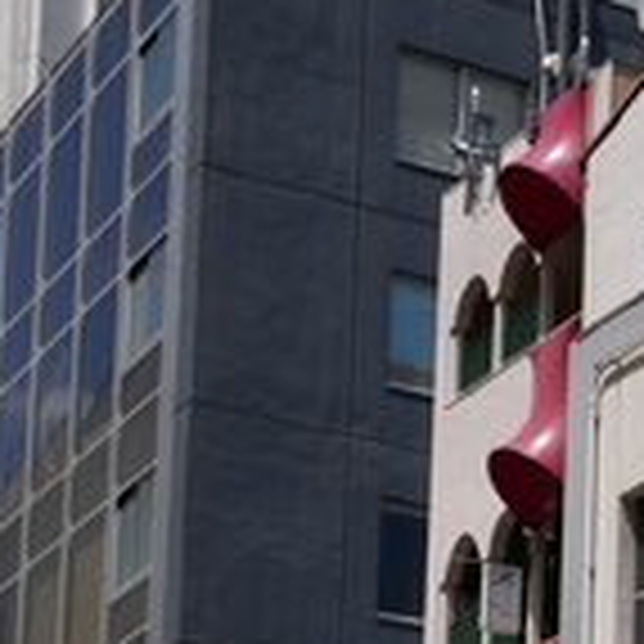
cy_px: 1002
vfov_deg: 12.3
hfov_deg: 11.7
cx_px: 1297
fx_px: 2820
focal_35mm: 134
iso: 200
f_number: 9
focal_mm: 18
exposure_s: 1/500
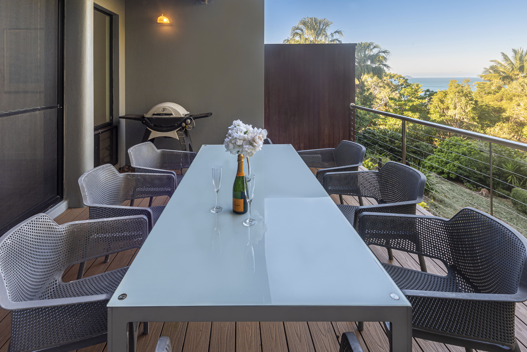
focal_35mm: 16
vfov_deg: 73.8
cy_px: 176
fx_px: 234
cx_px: 264
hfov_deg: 96.7
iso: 100
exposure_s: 1/40
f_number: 10
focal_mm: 16
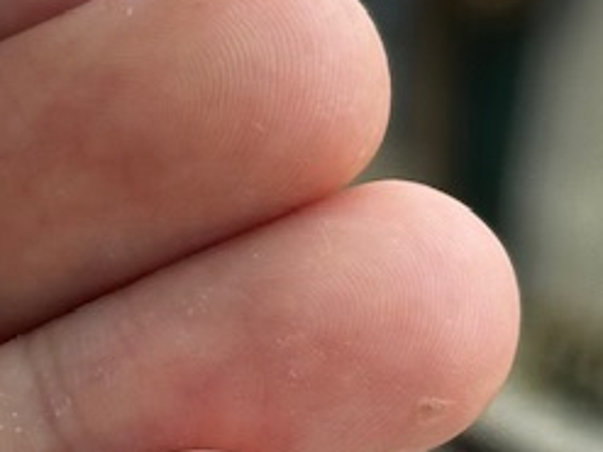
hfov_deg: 7.7
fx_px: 4335
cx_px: -471
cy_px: 2
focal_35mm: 249
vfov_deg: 5.9
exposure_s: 1/342
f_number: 1.78
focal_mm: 6.86
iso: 64
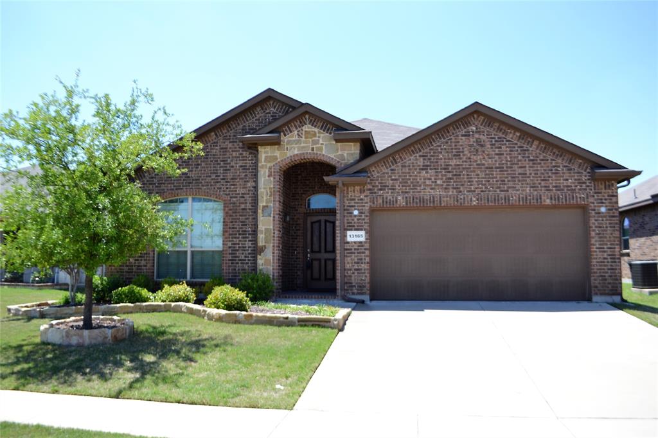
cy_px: 219
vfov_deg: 43.6
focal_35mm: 30
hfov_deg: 61.9
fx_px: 548
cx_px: 329
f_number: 5
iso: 400
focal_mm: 20
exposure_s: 1/1250
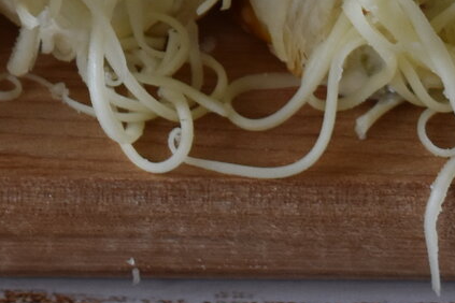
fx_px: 4120
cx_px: 43
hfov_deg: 6.3
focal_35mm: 326
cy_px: -299
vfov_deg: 4.2
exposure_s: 1/80
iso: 500
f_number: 6.3
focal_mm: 46
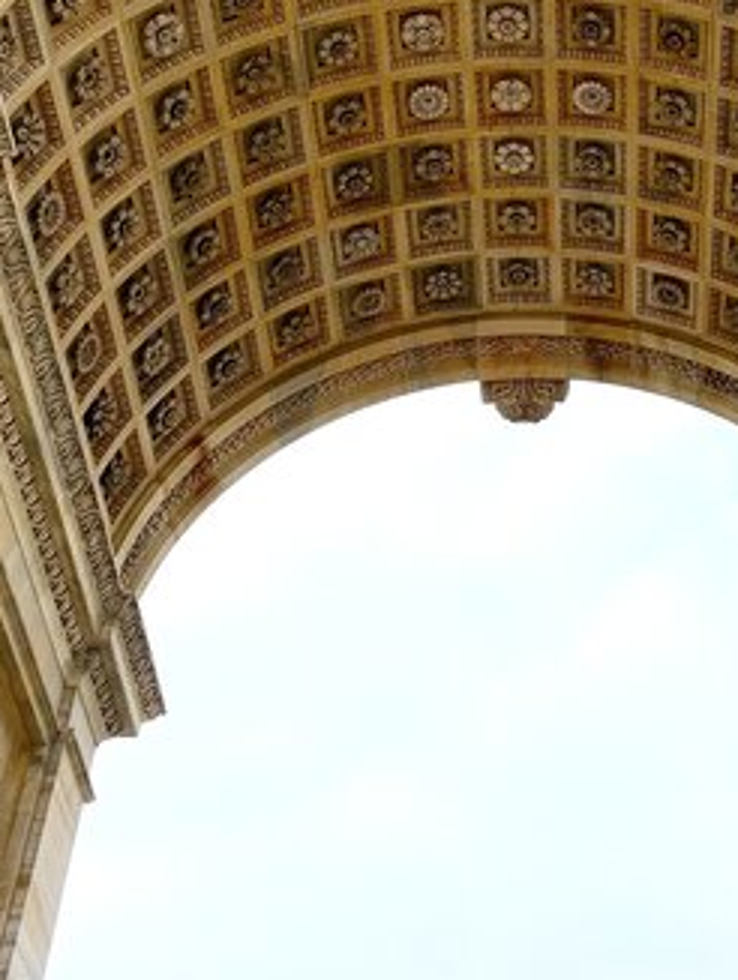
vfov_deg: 30.7
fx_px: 1731
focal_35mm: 61
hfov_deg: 23.8
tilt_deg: +51.5
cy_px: 168
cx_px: 555
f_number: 1.5
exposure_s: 1/2045
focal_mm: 5.7
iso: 50
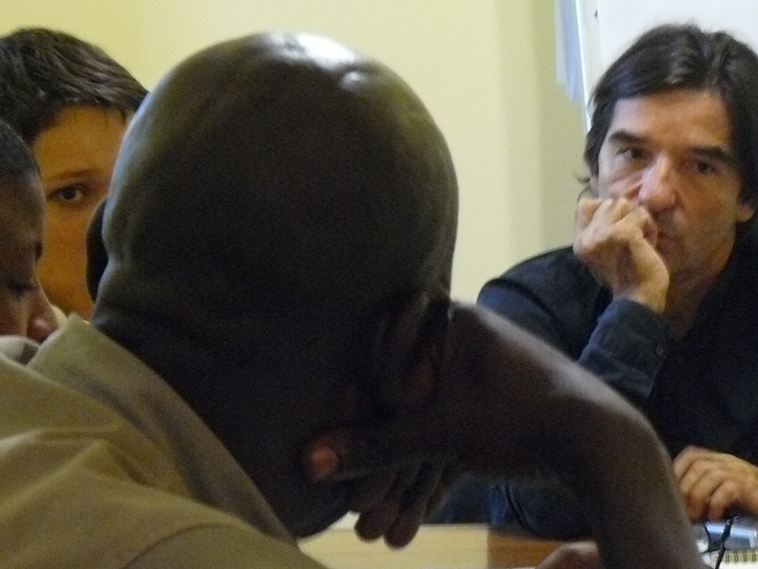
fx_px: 4511
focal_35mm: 206
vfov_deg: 7.2
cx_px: 420
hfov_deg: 9.6
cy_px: 373
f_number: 3.2
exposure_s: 1/15
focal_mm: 18.2
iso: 400
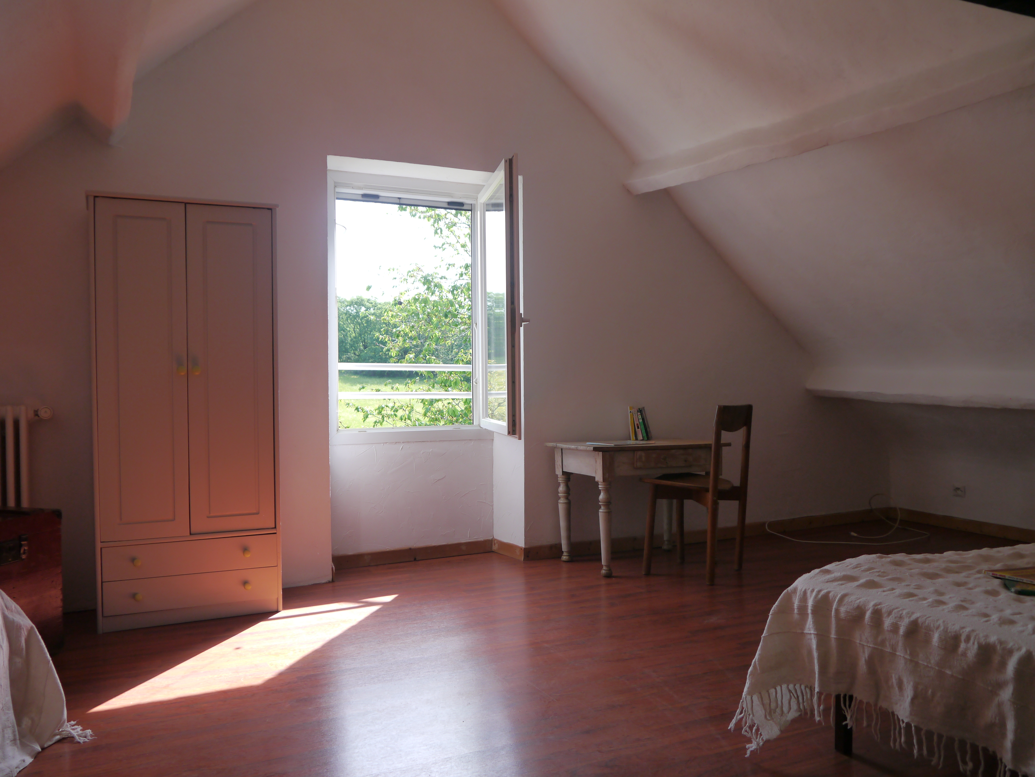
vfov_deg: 49.8
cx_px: 518
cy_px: 388
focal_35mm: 28
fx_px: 838
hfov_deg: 63.4
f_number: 4.5
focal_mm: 14
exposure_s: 1/160
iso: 160
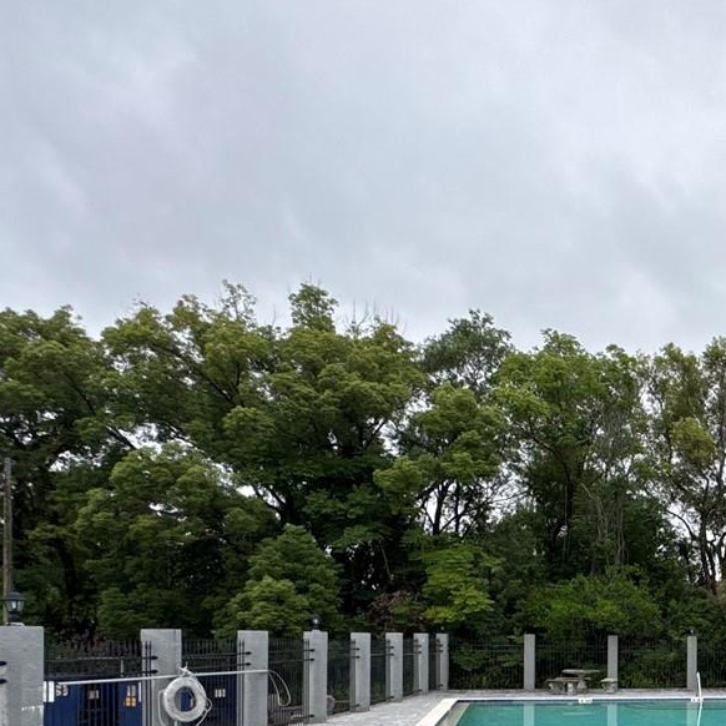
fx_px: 807
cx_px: 854
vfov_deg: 44.2
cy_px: 651
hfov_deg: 37.6
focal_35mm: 34
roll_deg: -0.8
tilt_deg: -1.3
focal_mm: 2.22
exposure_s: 1/135
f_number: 2.2
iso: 40
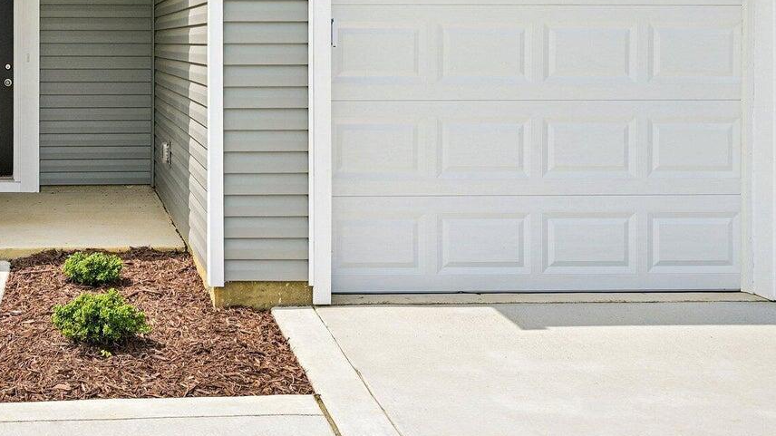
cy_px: 33
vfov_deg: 24.1
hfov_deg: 40.4
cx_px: 109
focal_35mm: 48
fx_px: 986
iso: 100
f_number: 8
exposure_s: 1/320
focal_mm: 25.5
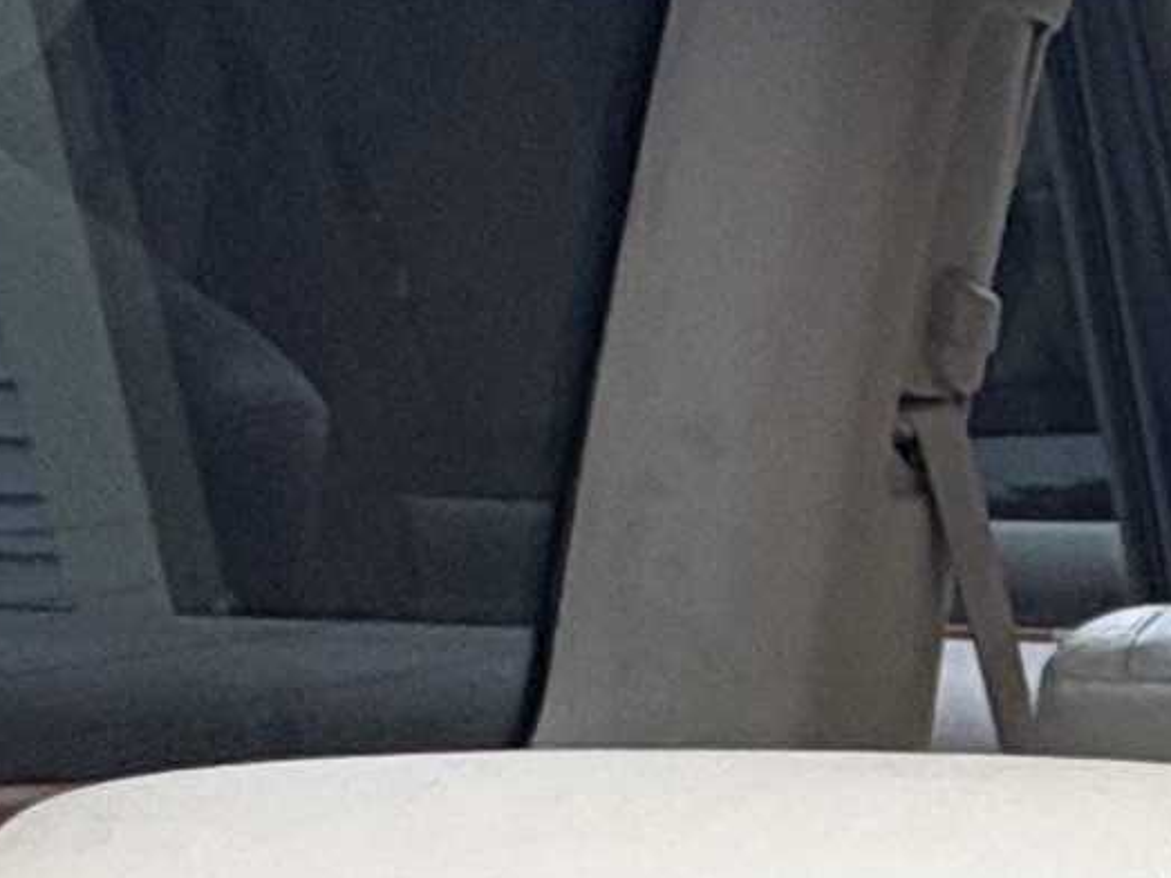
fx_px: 3653
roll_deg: +0.7
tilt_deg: -21.2
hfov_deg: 14.0
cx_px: 2615
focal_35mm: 108
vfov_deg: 12.3
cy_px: 1709
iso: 80
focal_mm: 2.22
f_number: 2.2
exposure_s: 1/99
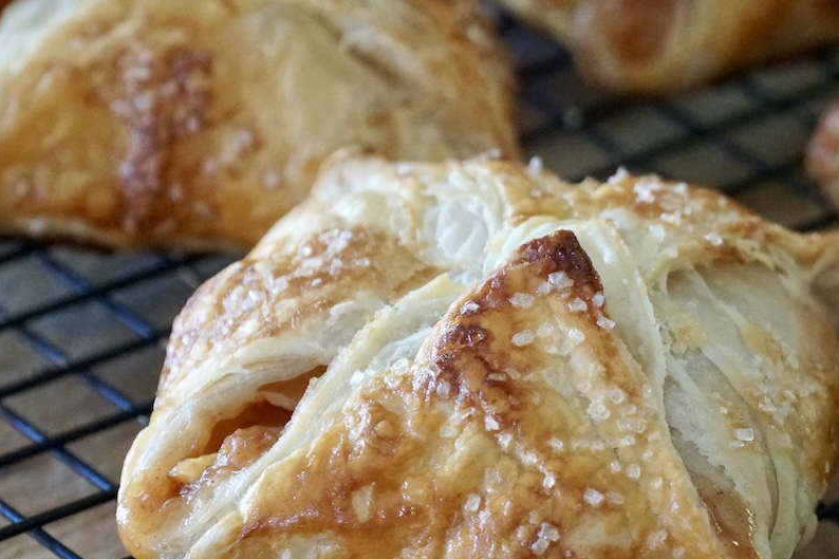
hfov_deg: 9.2
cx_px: 436
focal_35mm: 225
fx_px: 5238
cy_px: 358
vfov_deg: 6.1
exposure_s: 1/100
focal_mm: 93
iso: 6400
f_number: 5.6
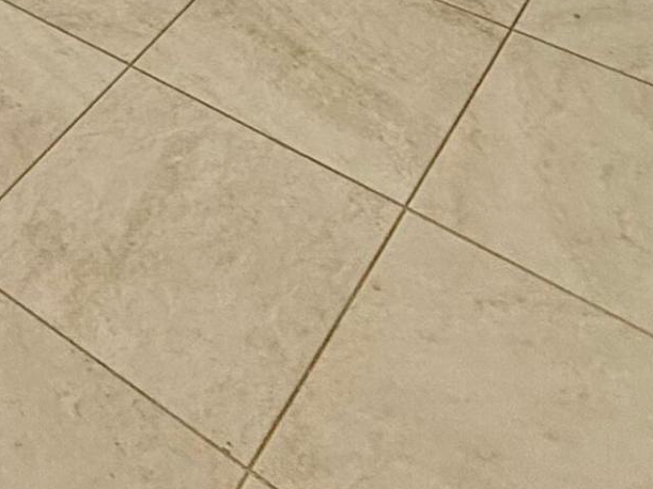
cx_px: -55
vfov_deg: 15.0
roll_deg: +3.8
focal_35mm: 66
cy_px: -636
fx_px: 1245
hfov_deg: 27.1
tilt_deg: -7.8
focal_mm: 2.22
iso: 200
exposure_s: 1/120
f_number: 2.2
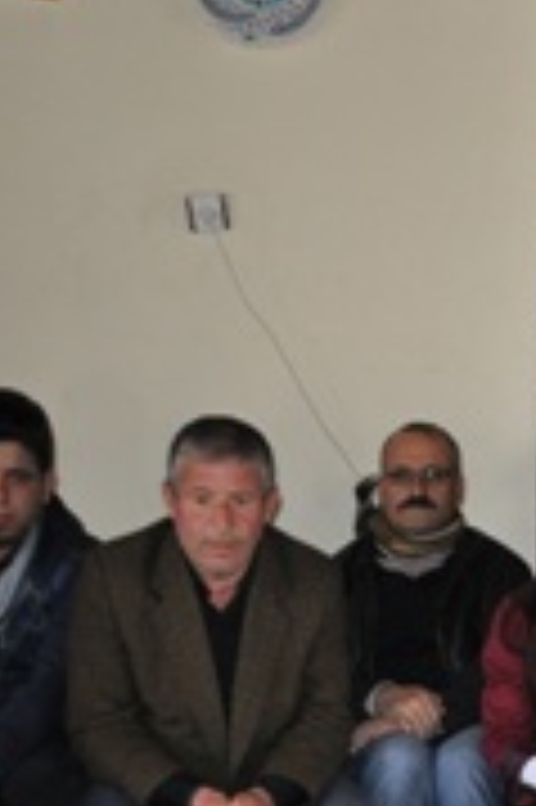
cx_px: 811
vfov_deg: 26.8
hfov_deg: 16.5
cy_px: 576
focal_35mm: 75
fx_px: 1678
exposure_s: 1/60
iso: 800
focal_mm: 20
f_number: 3.8
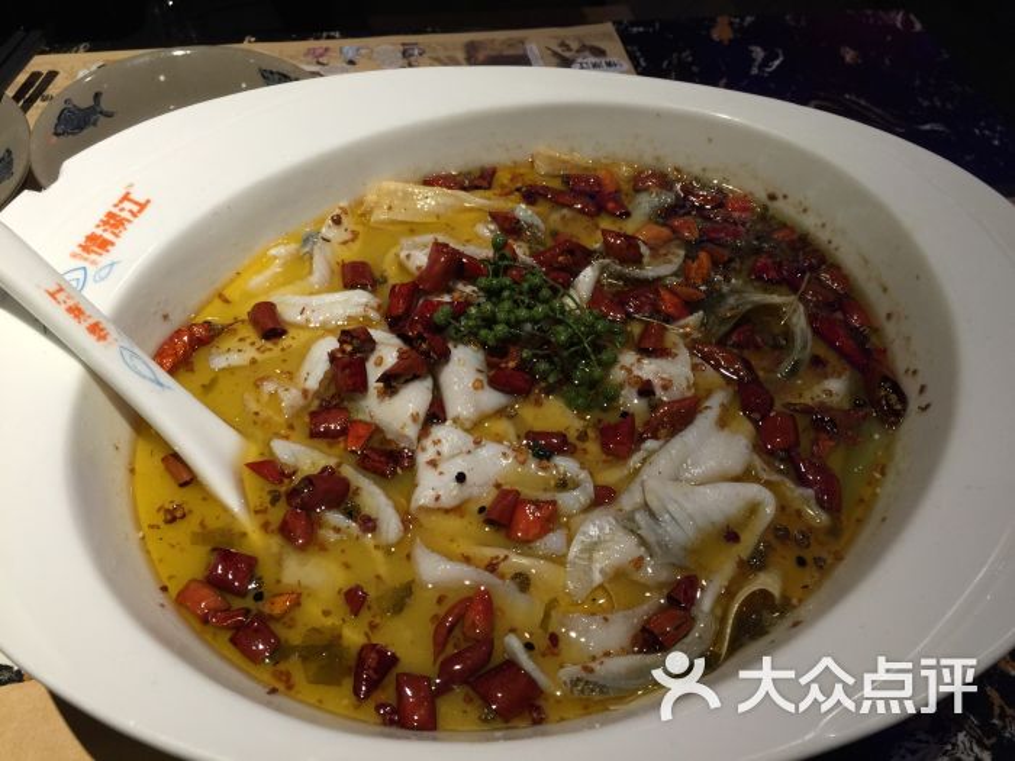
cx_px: 508
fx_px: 850
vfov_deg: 48.2
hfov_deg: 61.7
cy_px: 380
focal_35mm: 29
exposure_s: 1/33
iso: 50
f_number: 2.2
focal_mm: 4.15
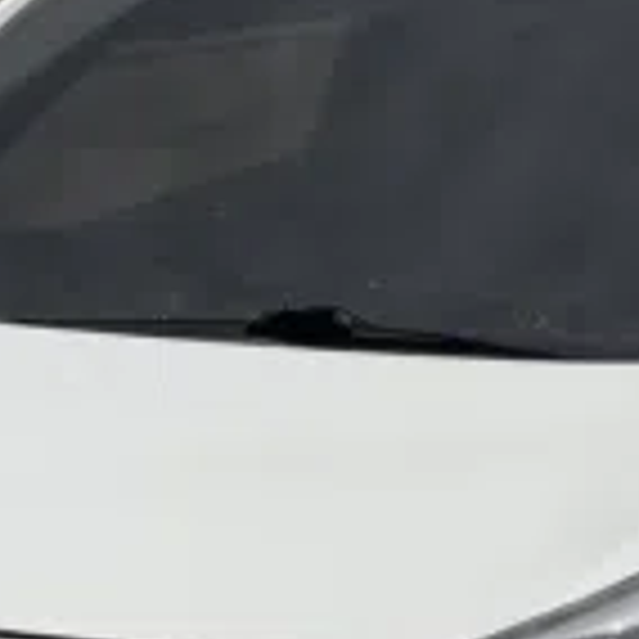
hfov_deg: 6.9
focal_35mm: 255
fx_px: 5326
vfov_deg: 6.8
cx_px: 549
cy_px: 688
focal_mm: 7.5
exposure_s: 1/5236
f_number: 2.2
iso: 32
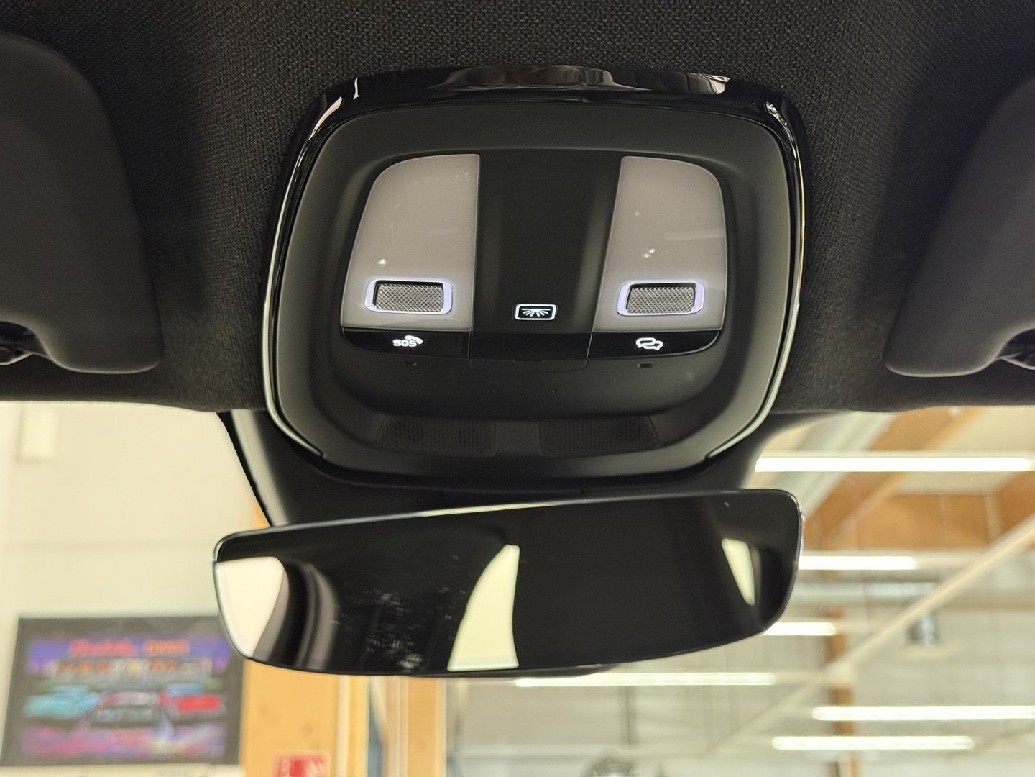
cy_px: 388
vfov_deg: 30.3
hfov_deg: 39.7
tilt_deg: +20.5
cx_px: 518
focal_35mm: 48
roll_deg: +1.1
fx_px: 1435
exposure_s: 1/24
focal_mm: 6.76
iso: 640
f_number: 1.78
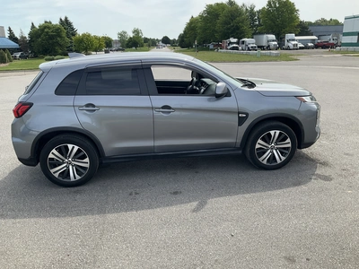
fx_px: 301
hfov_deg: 61.7
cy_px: 134
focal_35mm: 29
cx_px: 180
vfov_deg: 48.2
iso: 25
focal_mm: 3
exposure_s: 1/1015
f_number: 1.8
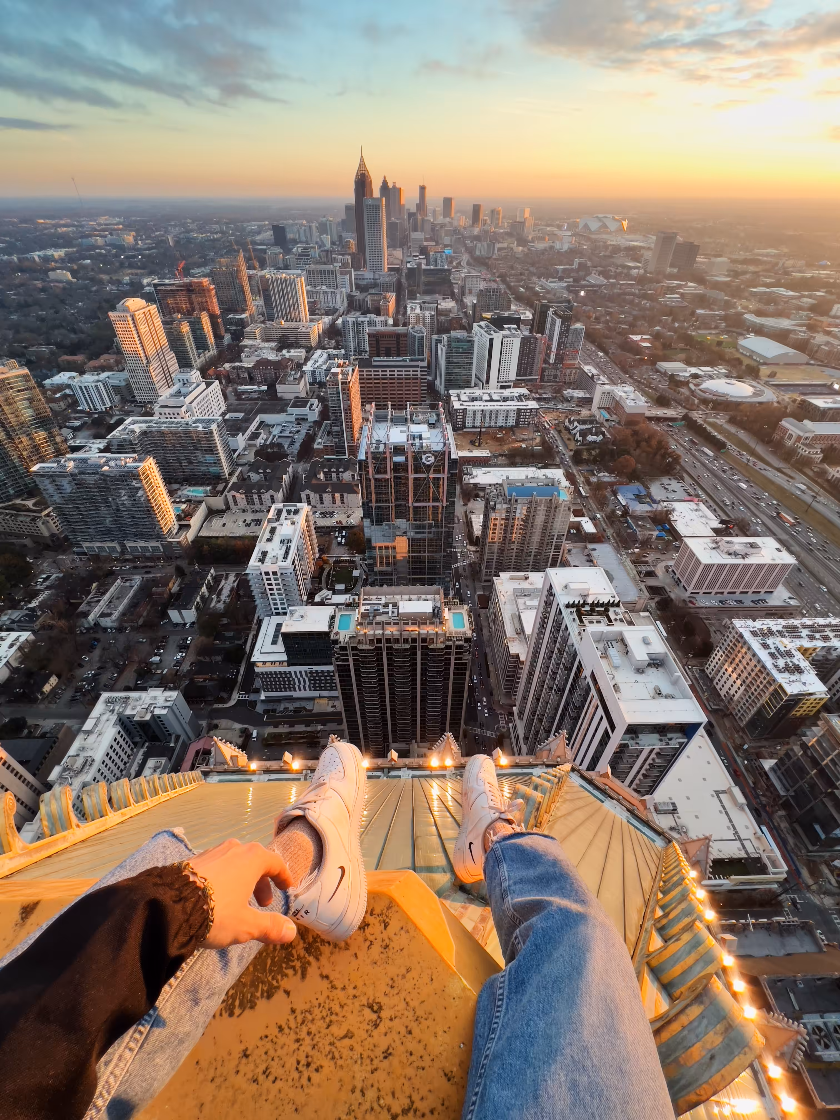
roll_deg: -0.9
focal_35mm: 13
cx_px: 420
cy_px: 560
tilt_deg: -38.9
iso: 80
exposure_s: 1/122
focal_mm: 1.57
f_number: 1.8
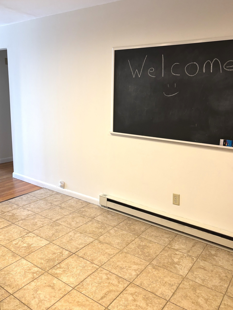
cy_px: 146
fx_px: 260
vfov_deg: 61.6
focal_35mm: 29
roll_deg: -2.2
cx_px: 121
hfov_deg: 48.2
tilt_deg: -12.7
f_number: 1.6
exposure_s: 1/60
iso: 160
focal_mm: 5.96
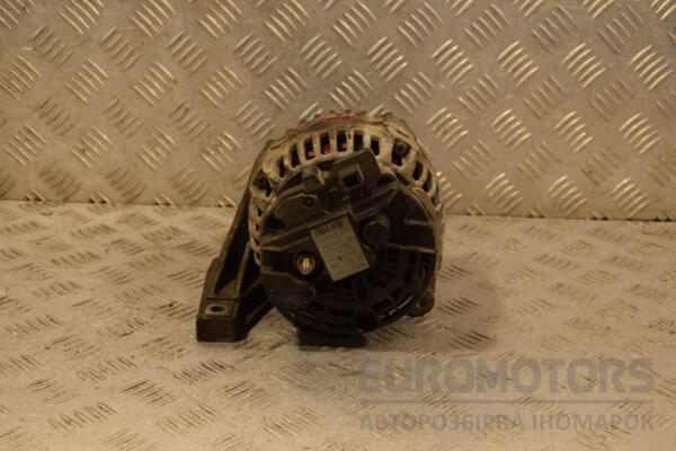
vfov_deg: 25.8
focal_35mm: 52
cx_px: 338
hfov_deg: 37.9
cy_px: 226
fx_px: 986
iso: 800
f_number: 6.3
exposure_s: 1/160
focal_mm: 35
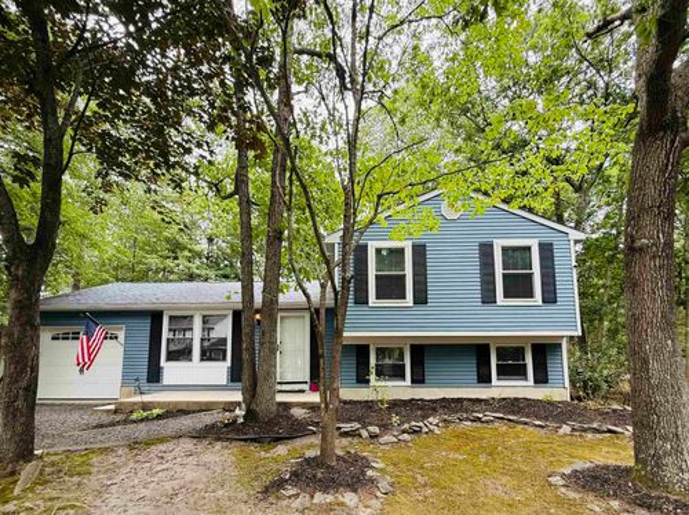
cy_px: 258
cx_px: 344
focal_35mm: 14
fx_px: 278
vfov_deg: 85.6
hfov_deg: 102.1
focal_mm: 2.22
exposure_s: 1/195
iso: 64
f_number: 2.2
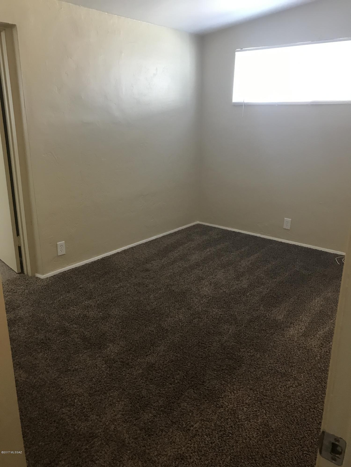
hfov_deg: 49.7
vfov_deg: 63.4
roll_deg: -0.5
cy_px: 234
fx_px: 379
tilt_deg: -17.4
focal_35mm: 28
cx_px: 176
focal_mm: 3.99
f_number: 1.8
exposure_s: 1/15
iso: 50
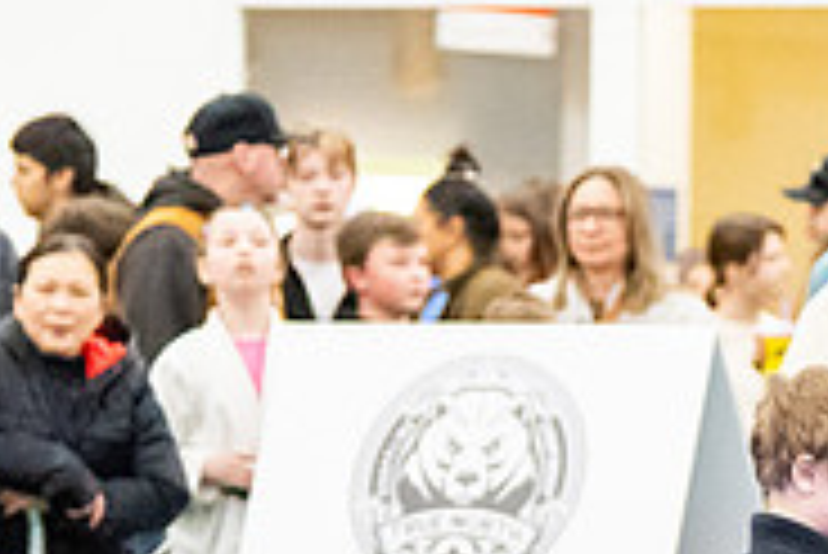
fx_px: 9000
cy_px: 795
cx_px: 1107
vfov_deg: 3.5
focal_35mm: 391
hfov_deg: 5.2
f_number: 2.8
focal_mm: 83
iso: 6400
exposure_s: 1/500
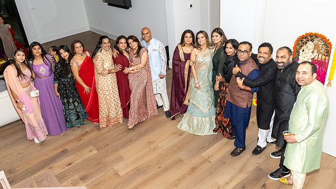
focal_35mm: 29
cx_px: 163
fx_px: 257
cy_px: 82
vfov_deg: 40.2
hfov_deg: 66.3
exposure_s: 1/250
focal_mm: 17
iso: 2500
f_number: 9
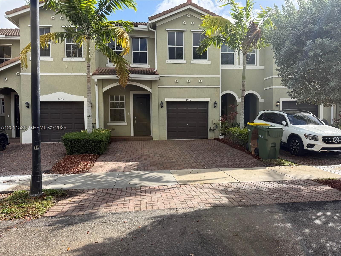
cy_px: 128
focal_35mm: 24
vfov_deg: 56.8
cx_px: 170
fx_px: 236
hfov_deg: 71.6
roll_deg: +1.2
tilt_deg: -2.5
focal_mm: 6.76
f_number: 1.78
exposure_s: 1/2525
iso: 80
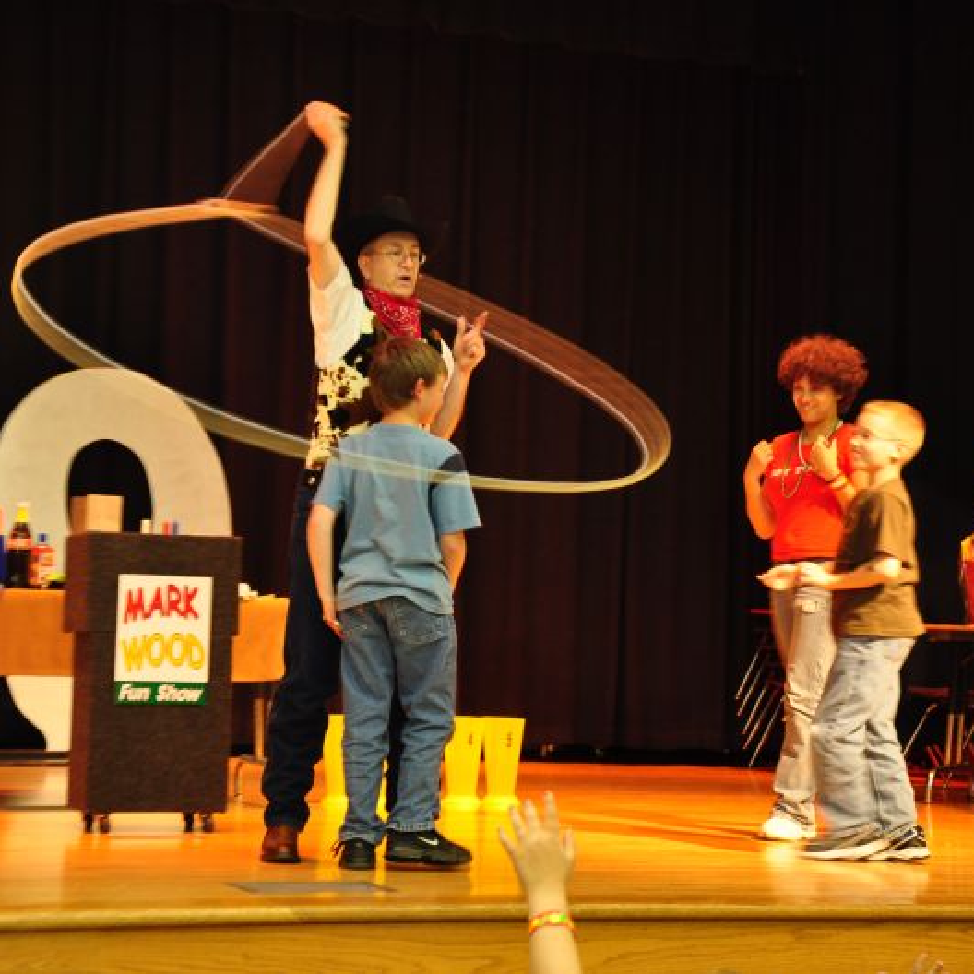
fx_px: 2579
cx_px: 441
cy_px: 486
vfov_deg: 21.4
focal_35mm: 81
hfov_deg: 21.4
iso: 1000
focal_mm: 42
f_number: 4.8
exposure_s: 1/30
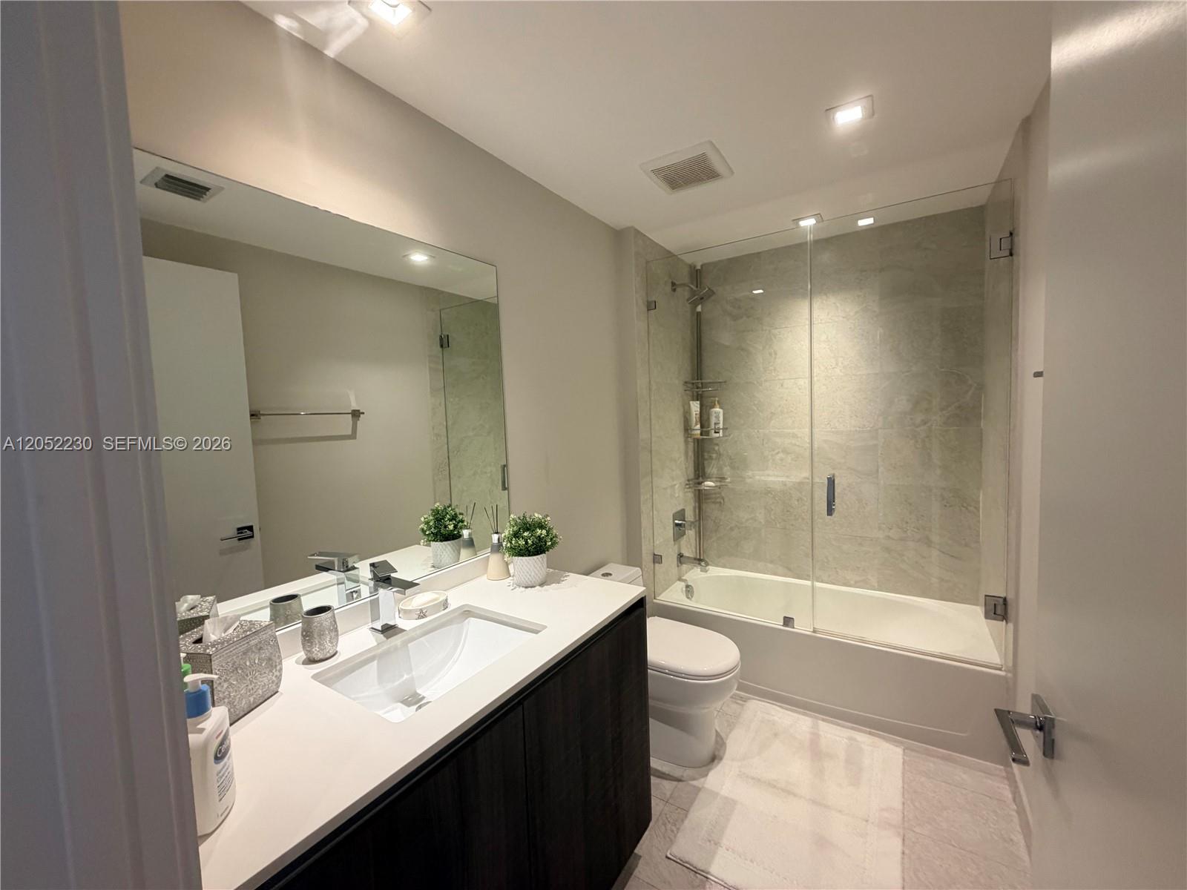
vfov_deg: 85.7
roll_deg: +2.6
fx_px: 480
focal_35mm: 14
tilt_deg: -3.5
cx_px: 594
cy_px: 445
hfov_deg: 102.1
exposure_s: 1/120
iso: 250
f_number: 2.2
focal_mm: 2.22
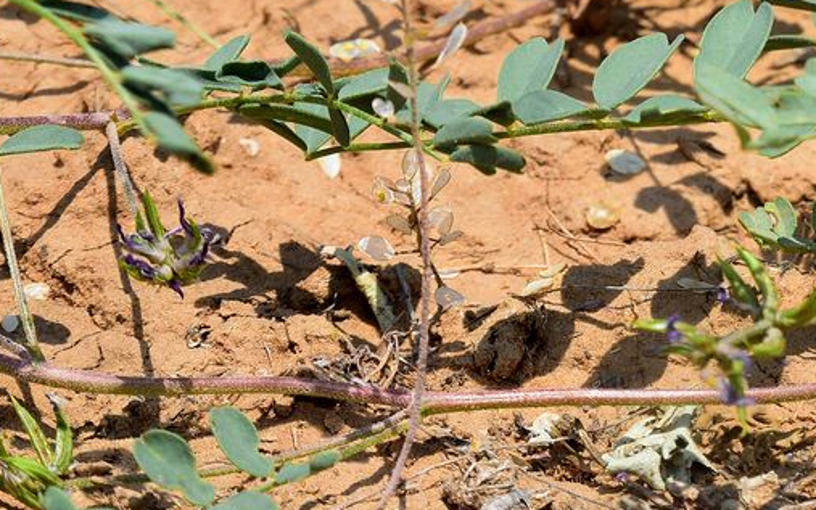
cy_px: -14
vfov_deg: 6.2
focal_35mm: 211
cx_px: 1057
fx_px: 4693
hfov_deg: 9.8
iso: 100
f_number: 11
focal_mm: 50
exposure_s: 1/125
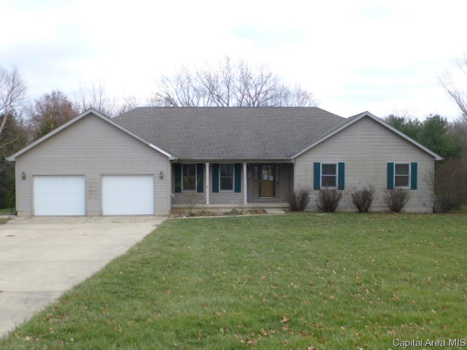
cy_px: 175
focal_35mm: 39
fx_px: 526
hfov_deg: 47.9
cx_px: 234
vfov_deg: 36.8
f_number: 3.9
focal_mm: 6.9
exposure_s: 1/60
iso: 160
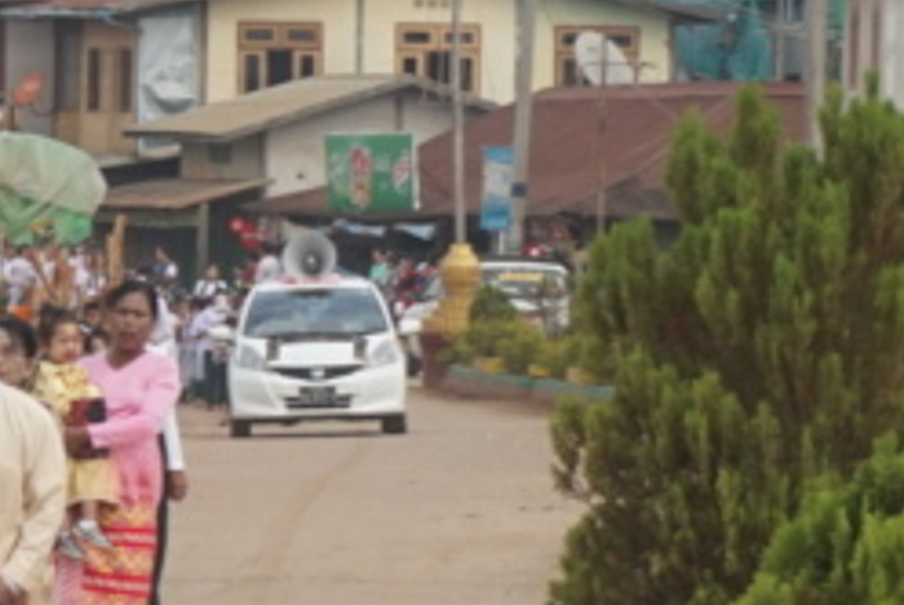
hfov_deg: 4.5
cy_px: 711
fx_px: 11464
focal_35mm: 456
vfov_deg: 3.0
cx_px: -758
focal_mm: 70
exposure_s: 1/125
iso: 200
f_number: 11
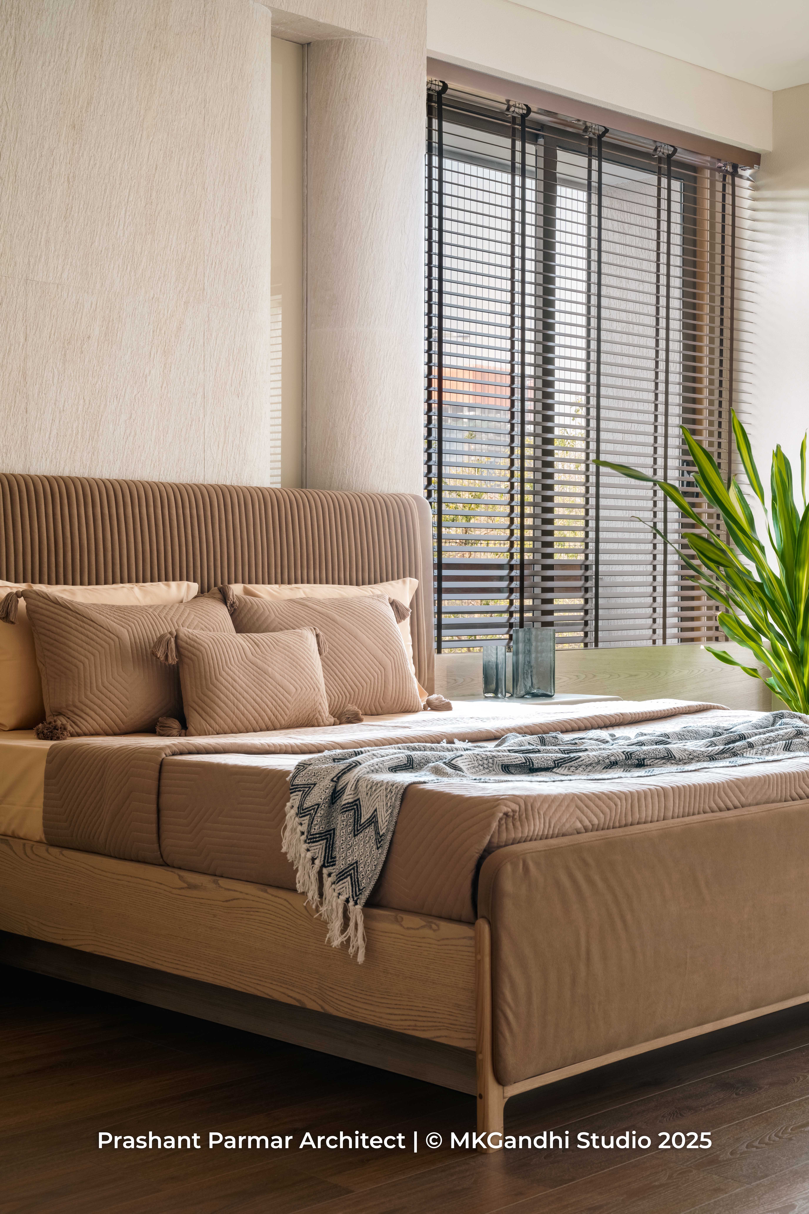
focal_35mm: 49
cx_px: 404
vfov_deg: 40.3
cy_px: 607
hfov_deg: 27.5
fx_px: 1652
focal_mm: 49
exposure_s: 4
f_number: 11
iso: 160
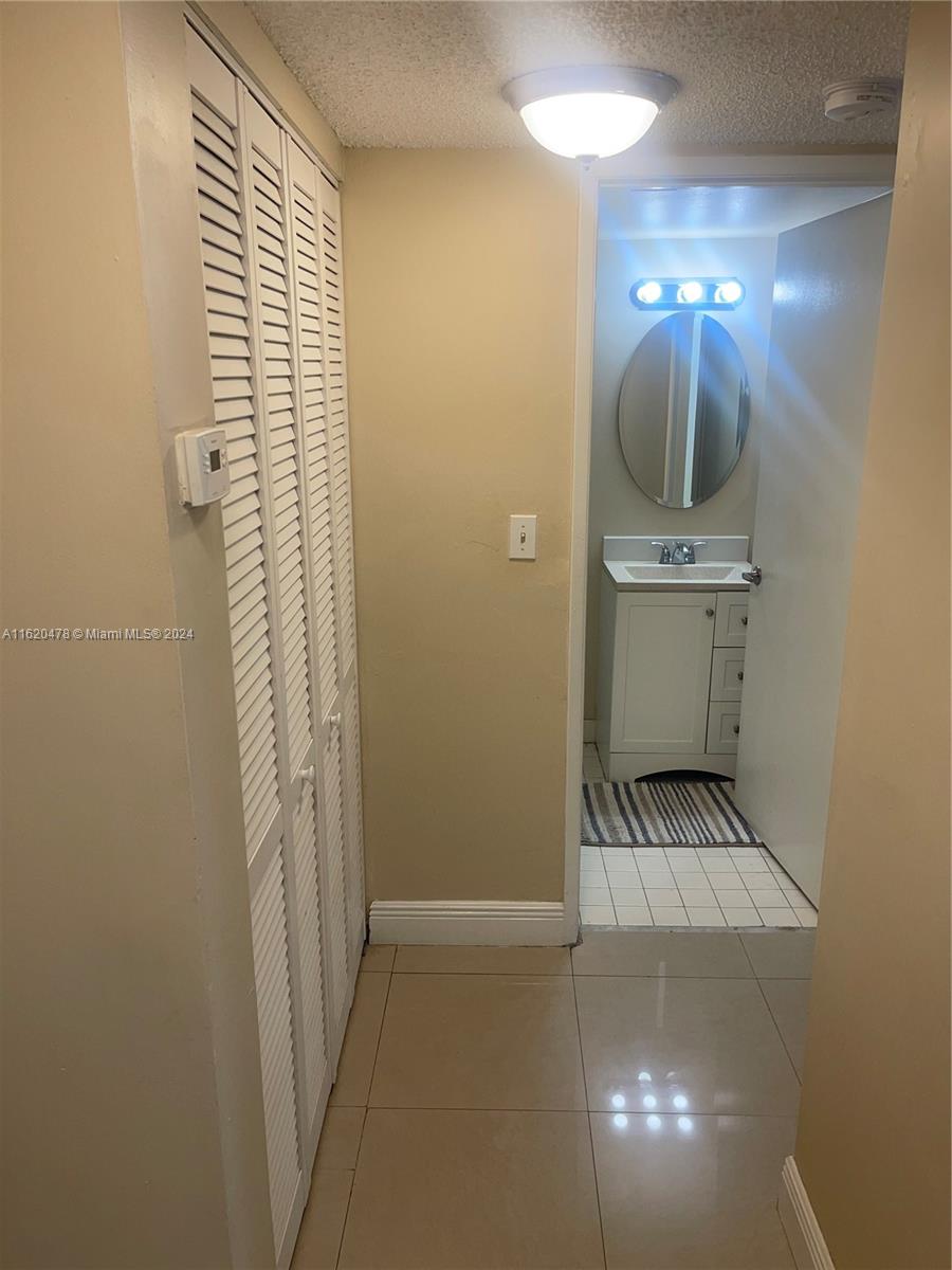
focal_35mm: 25
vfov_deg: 69.4
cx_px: 476
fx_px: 917
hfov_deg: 54.9
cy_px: 635
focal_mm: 5.1
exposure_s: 1/120
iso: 50
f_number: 1.6
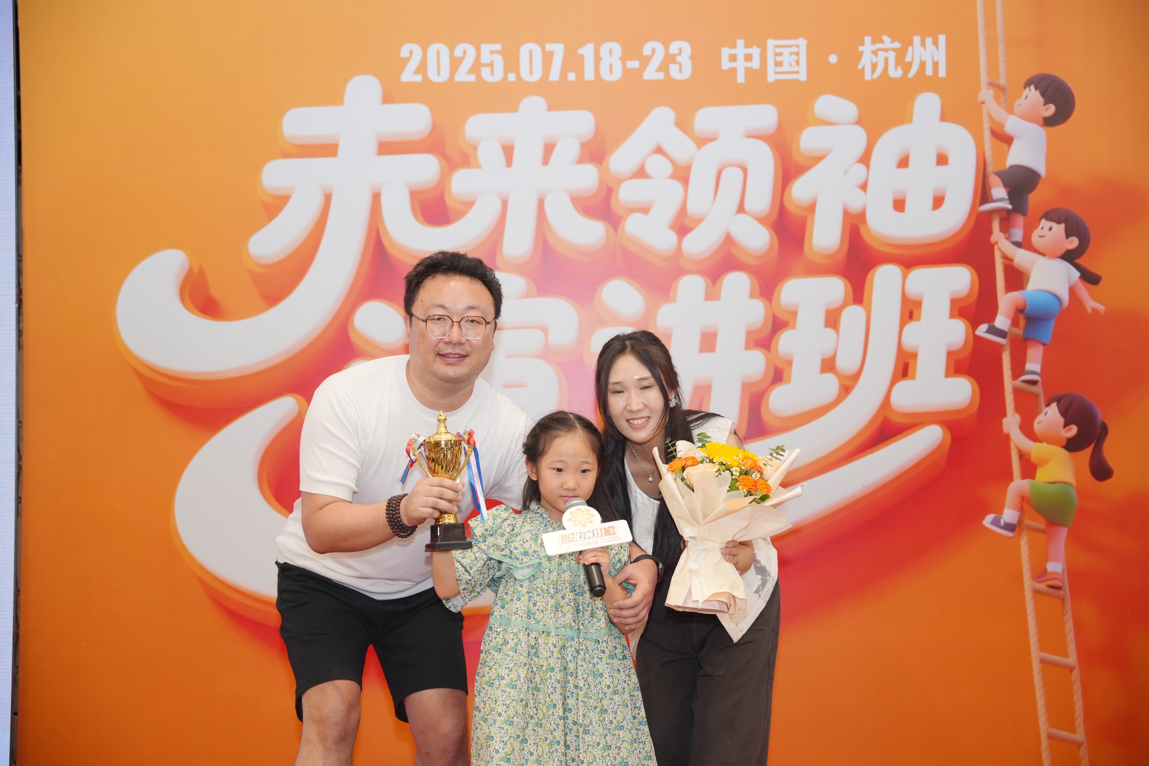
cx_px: 574
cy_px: 383
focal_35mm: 48
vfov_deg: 28.1
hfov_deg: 41.1
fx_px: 1532
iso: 640
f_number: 2.8
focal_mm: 48
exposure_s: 1/200
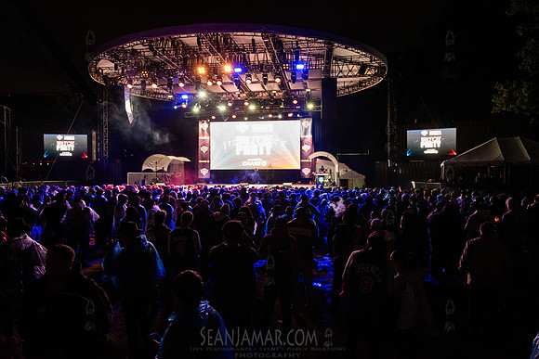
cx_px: 270
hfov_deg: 73.3
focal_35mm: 24
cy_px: 180
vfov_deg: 52.8
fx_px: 362
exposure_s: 1/320
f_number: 2.8
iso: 6400
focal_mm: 24
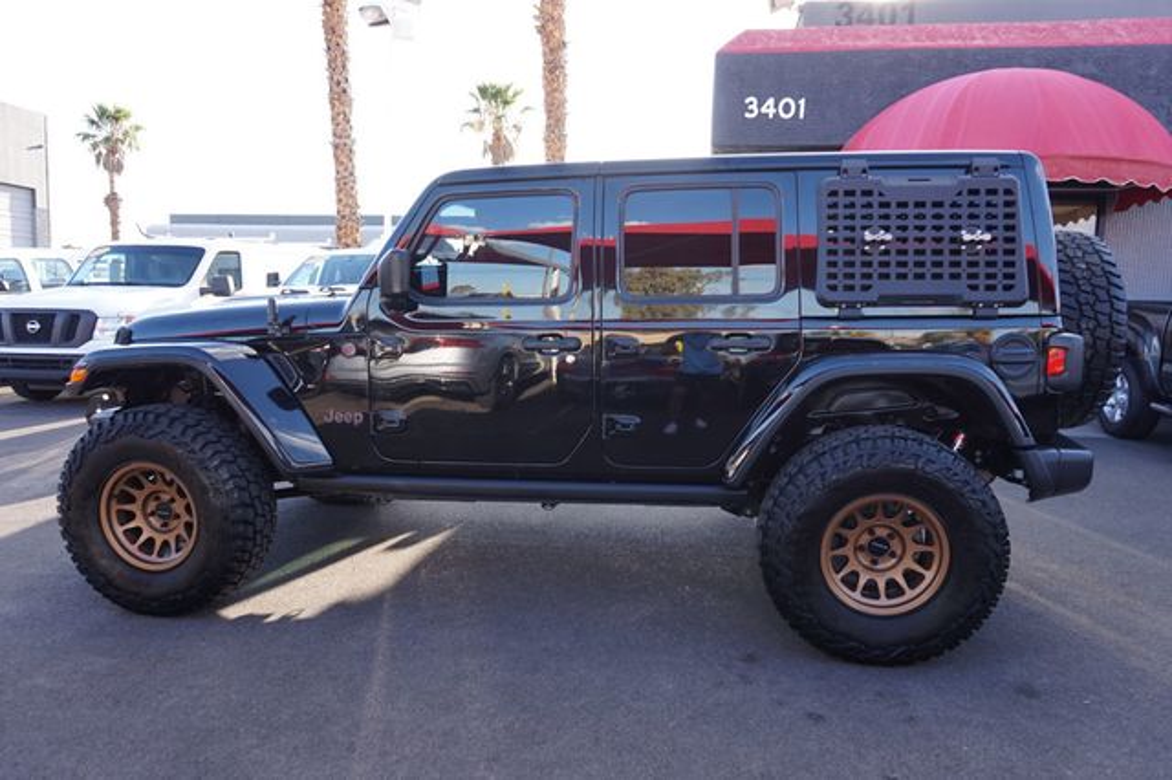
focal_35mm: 24
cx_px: 586
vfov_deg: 53.1
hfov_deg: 73.8
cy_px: 390
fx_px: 781
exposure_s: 1/80
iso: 100
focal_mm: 16
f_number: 4.5
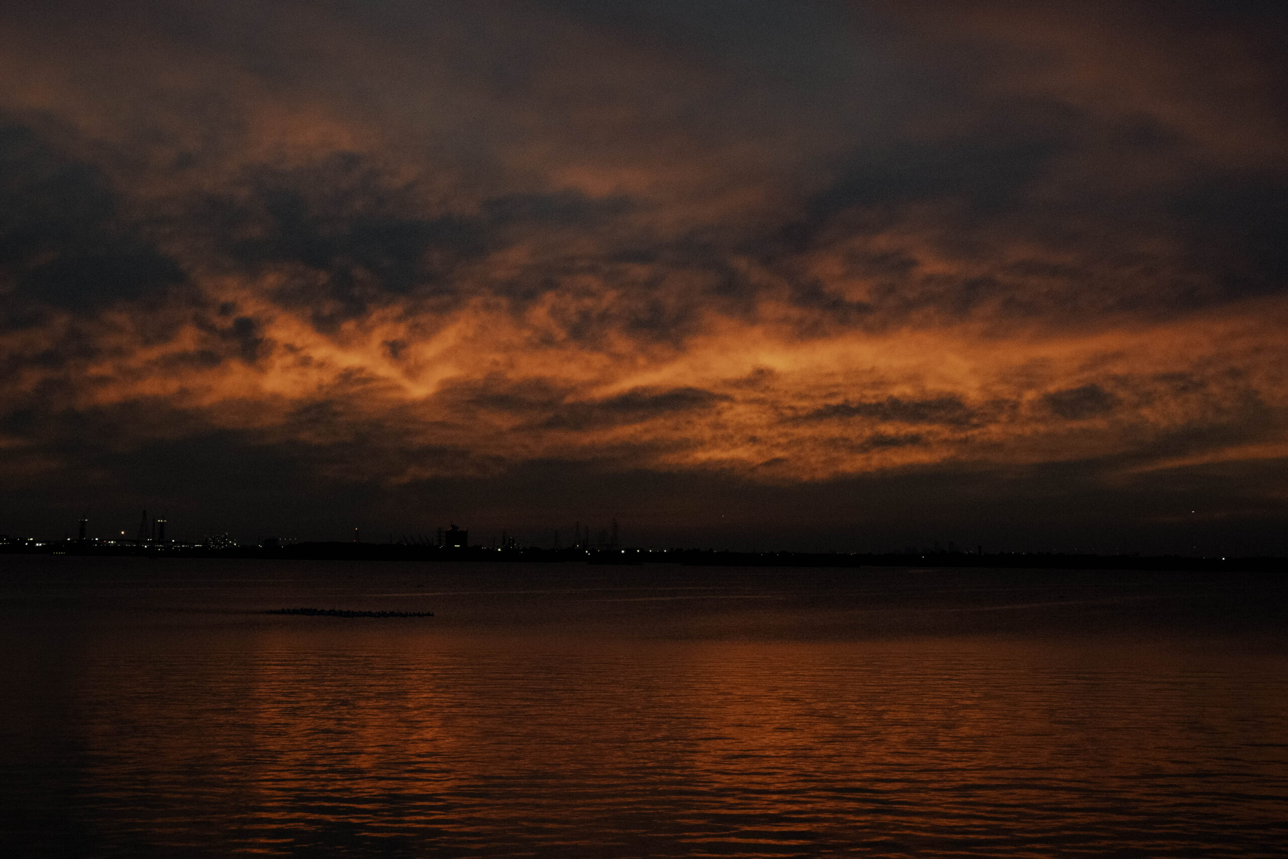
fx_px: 2361
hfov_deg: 30.5
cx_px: 644
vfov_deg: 20.6
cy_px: 430
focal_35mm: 66
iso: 800
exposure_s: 1/80
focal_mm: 24.35
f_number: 6.3
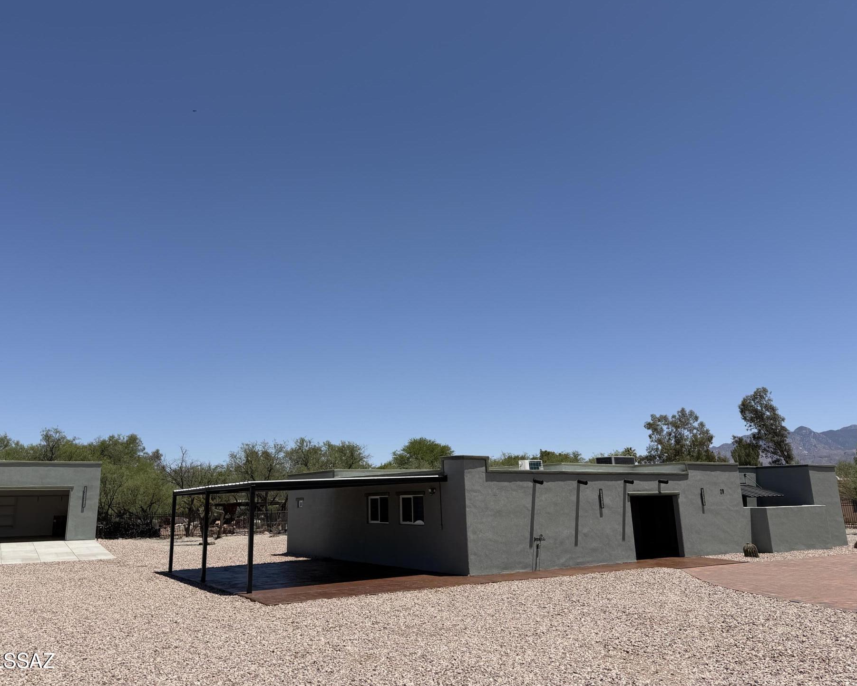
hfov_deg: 65.9
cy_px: 337
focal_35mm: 26
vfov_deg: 54.9
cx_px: 384
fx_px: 660
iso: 80
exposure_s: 1/6173
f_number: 1.78
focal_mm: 6.76
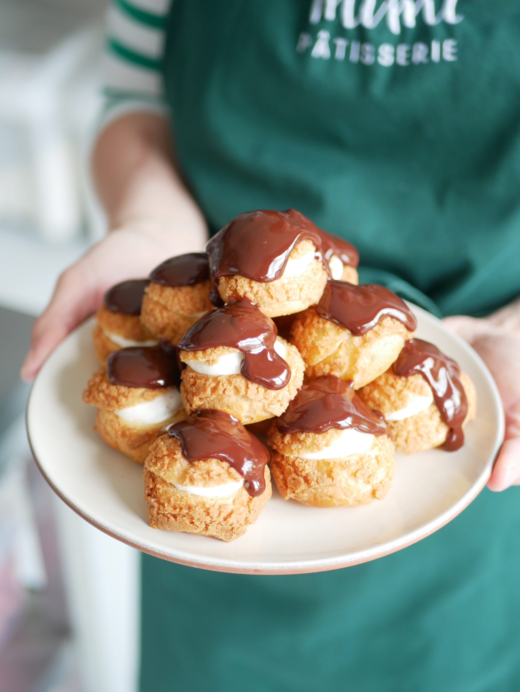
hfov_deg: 29.1
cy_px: 346
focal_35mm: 50
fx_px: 1001
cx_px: 260
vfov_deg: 38.2
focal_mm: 25
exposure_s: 1/80
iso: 200
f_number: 1.7
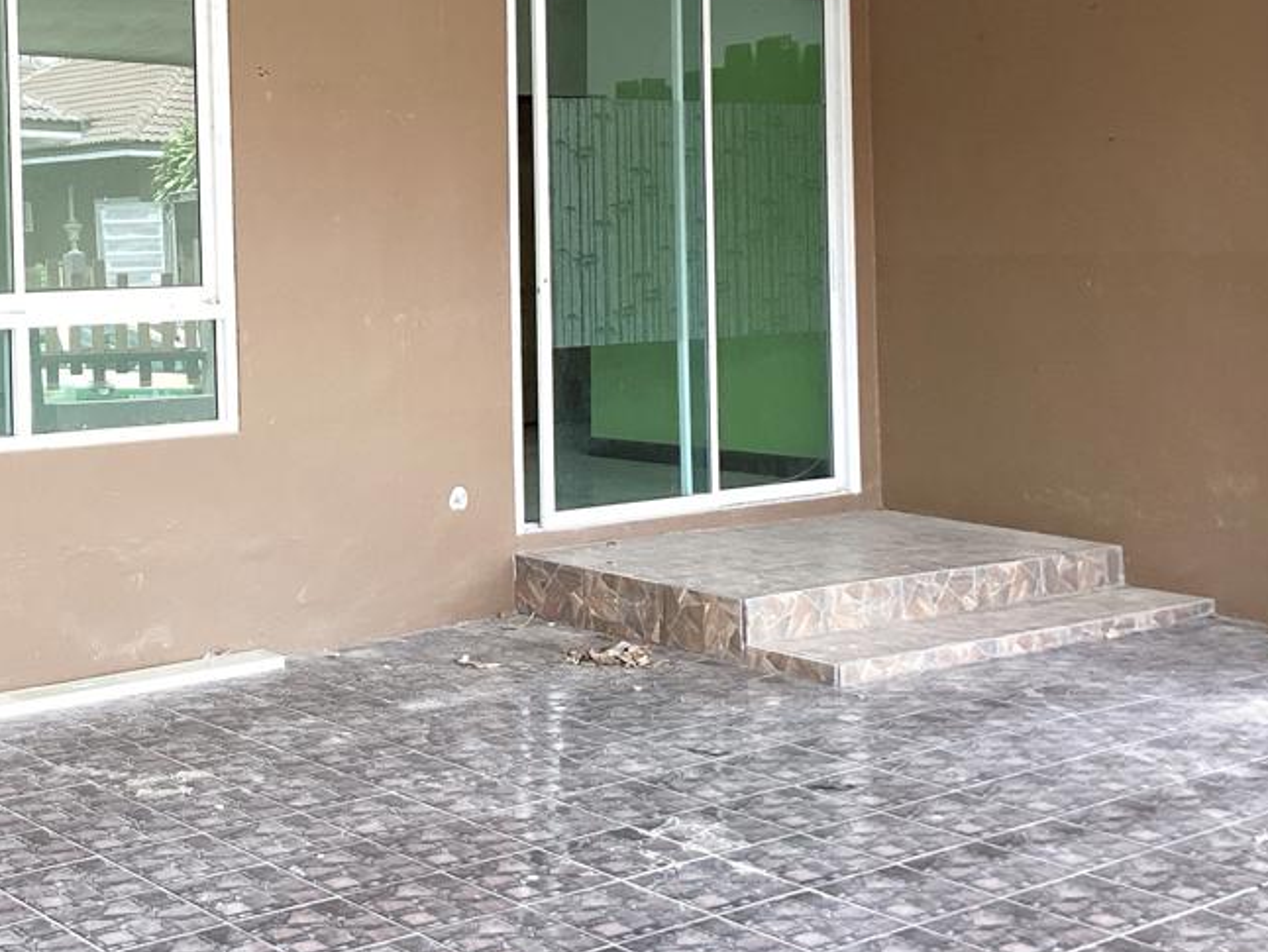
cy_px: 247
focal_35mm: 55
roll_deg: +2.8
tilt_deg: +0.4
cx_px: 335
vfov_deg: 26.3
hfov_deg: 34.3
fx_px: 2015
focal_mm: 3.3
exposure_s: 1/100
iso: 100
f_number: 2.4
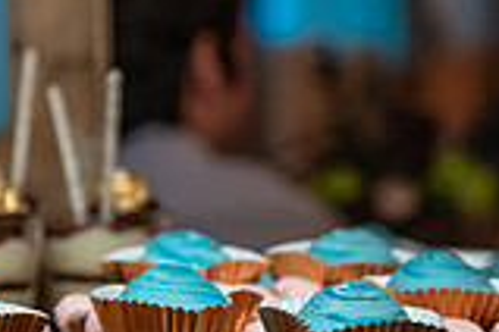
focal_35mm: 193
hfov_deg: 10.5
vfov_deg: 7.1
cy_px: -33
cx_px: -85
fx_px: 2675
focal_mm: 53
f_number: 2.8
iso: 2500
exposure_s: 1/250
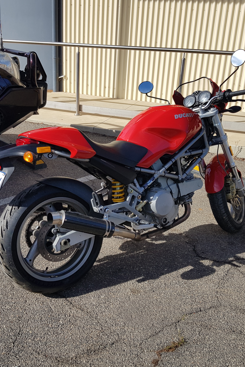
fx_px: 378
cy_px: 181
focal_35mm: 37
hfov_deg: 35.9
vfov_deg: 51.9
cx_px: 128
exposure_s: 1/1948
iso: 40
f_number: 1.7
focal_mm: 4.2
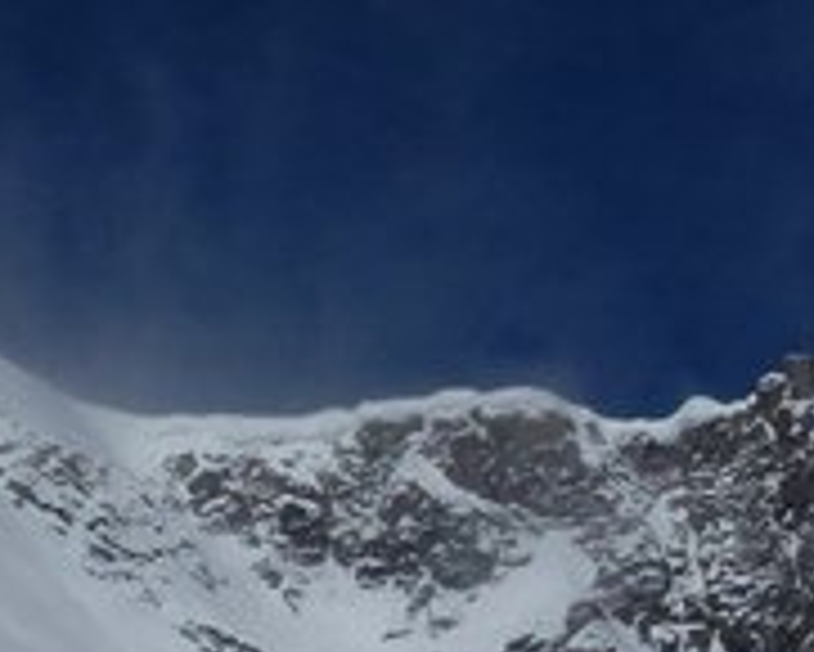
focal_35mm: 280
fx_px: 6749
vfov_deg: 5.5
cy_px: 989
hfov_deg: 6.9
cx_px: 171
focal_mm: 11.7
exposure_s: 1/2500
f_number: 6.3
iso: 100
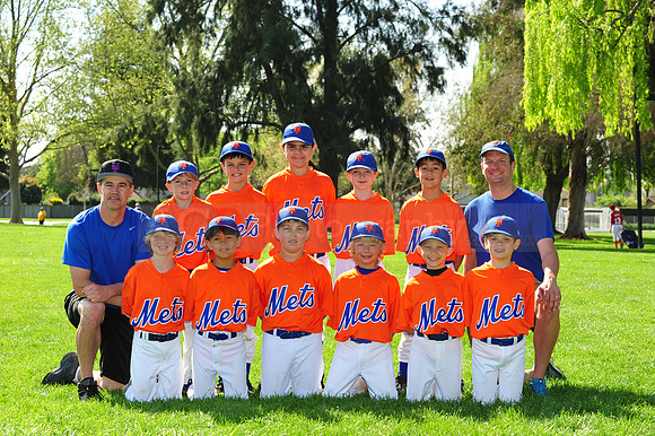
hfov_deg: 25.4
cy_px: 218
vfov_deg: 17.0
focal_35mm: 80
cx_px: 328
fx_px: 1455
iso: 200
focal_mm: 80
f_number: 8
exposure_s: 1/250
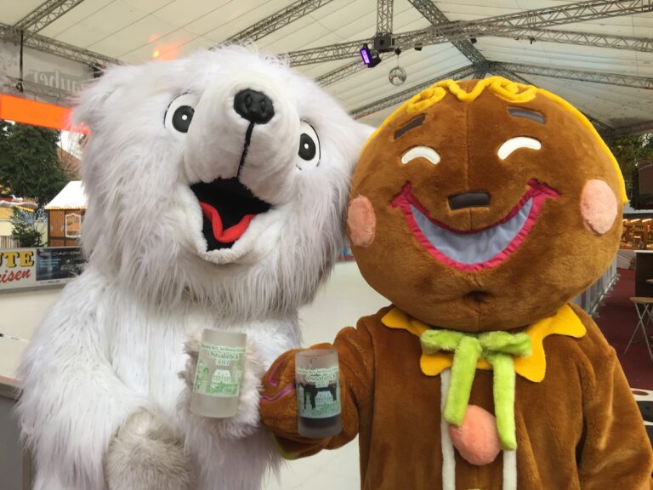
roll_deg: -1.7
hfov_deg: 61.7
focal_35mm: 29
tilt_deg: -3.3
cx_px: 326
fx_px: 547
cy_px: 245
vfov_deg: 48.2
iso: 50
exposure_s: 1/100
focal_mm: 4.15
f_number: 2.2
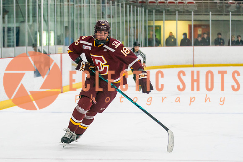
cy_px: 98
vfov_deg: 7.9
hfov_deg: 11.7
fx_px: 1181
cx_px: 95
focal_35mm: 175
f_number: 2.8
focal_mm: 100
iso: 1600
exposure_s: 1/640
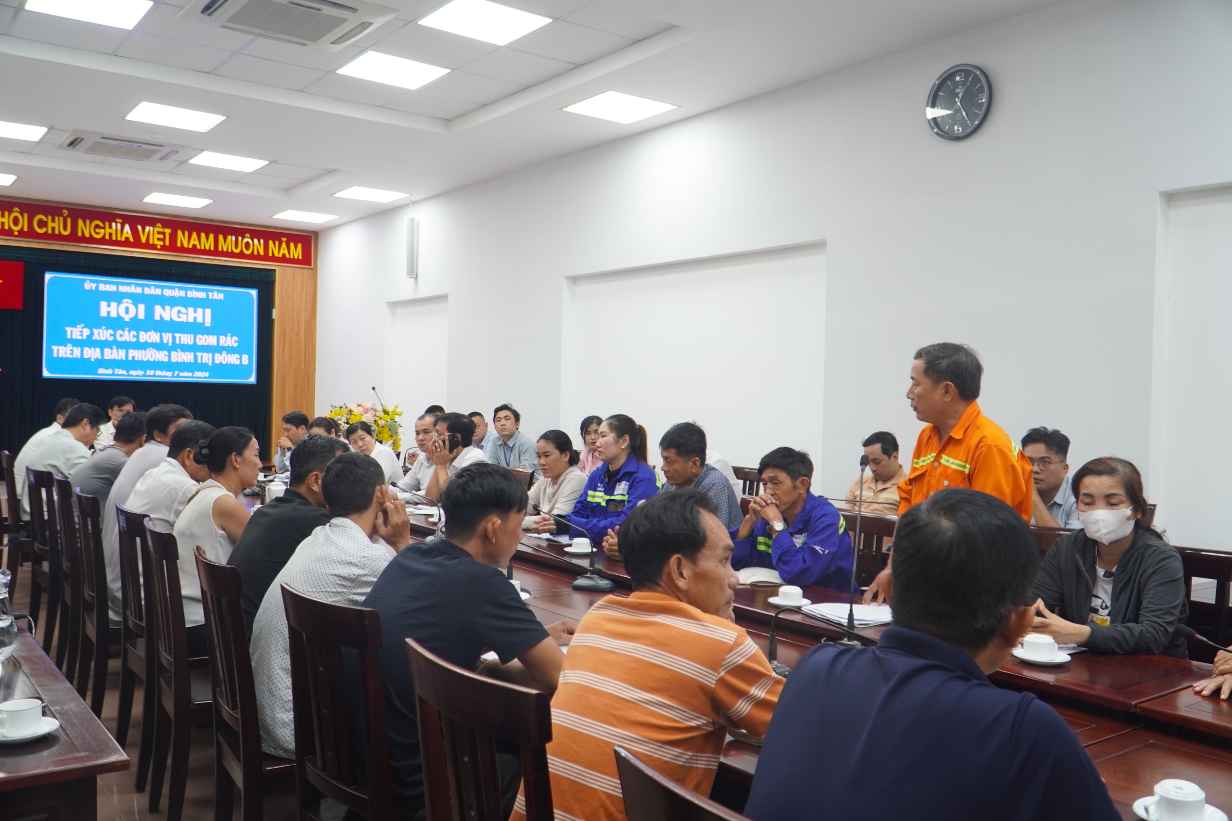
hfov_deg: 64.6
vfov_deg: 45.7
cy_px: 410
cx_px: 616
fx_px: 975
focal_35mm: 28
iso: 200
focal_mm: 19
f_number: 4
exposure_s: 1/30
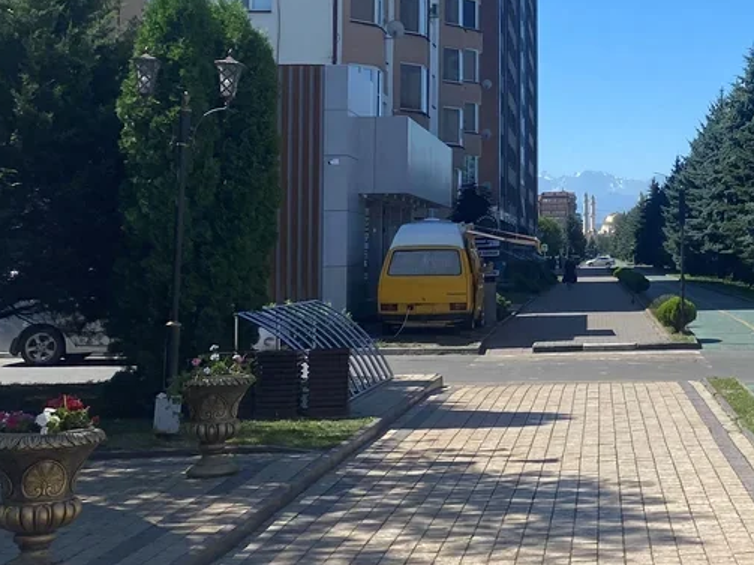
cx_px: 742
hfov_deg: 29.3
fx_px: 1350
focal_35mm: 62
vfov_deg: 23.3
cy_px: 108
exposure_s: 1/2513
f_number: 1.8
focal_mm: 4.25
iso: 32
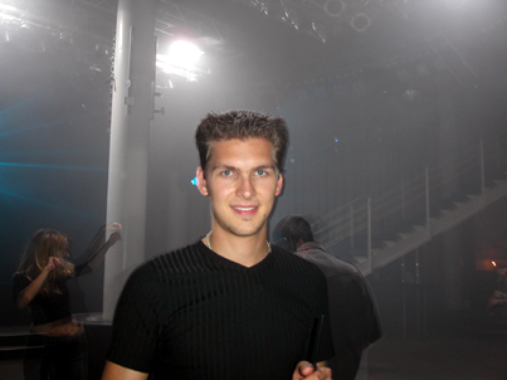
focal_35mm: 38
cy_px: 190
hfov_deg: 49.0
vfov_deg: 37.7
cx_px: 254
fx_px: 556
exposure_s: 1/3
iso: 100
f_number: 2.8
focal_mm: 7.8
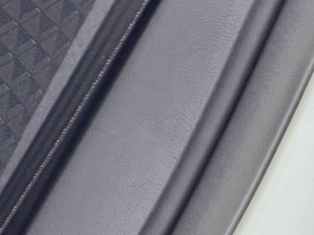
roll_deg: +0.3
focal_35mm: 187
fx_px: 1695
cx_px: -552
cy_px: -161
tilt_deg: -11.7
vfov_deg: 7.7
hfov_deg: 9.0
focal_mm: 5.7
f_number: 1.5
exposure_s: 1/50
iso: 200
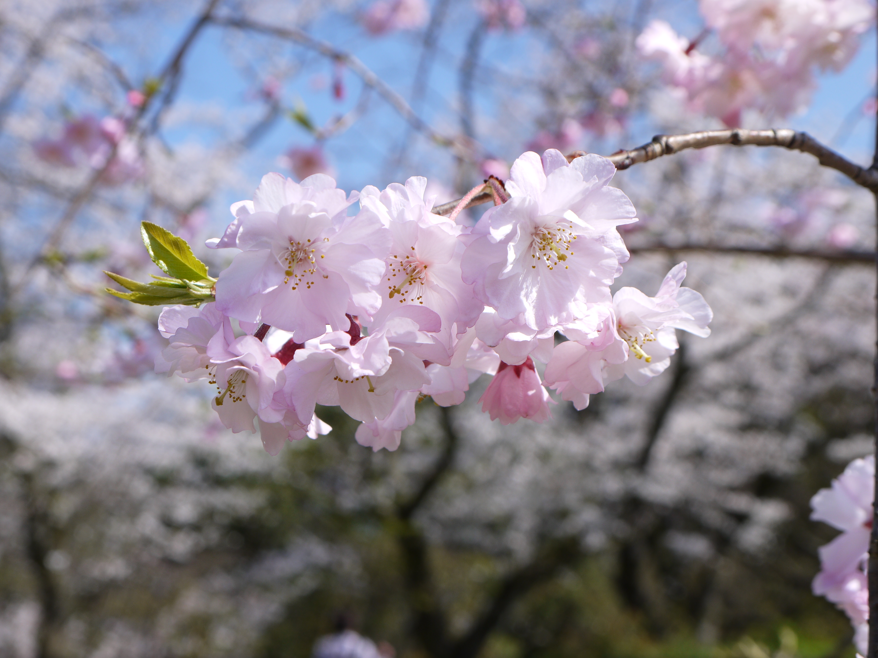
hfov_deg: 33.2
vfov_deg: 25.2
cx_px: 439
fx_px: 1471
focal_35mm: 58
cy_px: 329
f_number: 9
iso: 160
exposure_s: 1/320
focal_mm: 29
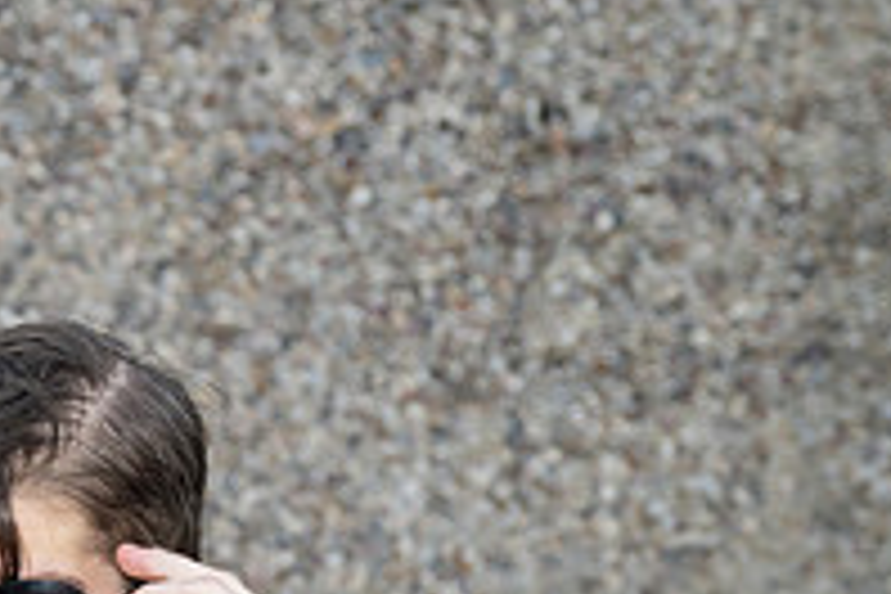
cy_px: 785
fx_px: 3984
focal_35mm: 161
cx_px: -400
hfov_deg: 12.2
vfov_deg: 8.4
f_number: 5.6
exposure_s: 1/60
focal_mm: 55
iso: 640
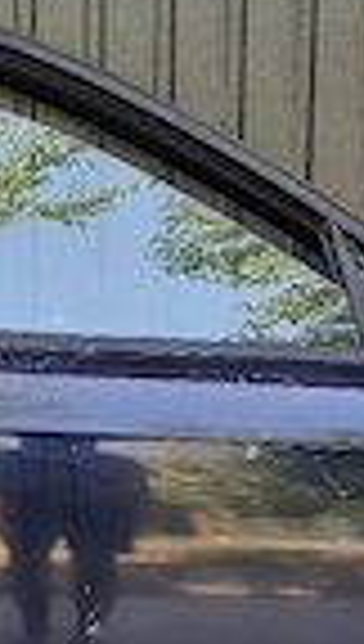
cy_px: 401
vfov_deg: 28.8
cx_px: 90
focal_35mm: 73
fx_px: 1246
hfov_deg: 16.5
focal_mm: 6.7
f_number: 1.8
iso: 50
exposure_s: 1/100
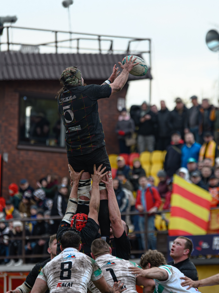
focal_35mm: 312
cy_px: 124
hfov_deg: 4.8
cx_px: 104
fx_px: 2635
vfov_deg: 6.3
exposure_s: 1/1000
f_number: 3.5
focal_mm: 185
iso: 320
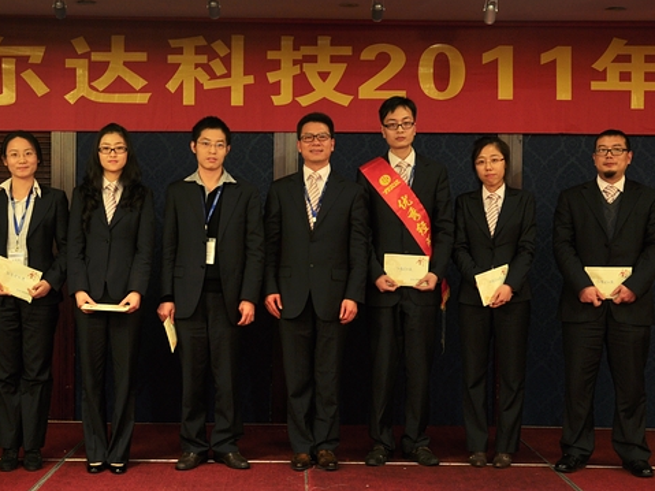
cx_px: 316
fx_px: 889
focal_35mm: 47
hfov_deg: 40.4
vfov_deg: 30.9
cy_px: 237
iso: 200
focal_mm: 26
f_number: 4
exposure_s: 1/8
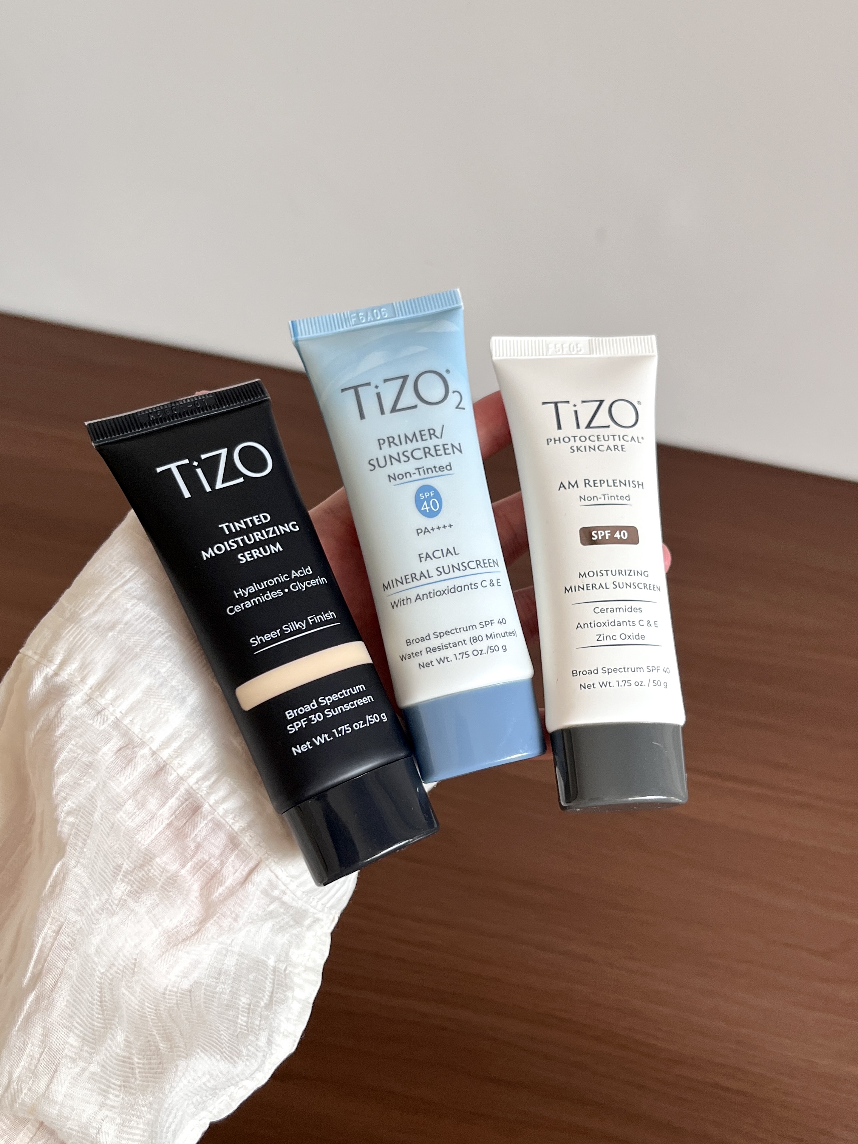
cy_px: 572
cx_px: 429
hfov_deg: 53.1
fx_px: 859
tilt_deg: -58.0
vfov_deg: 67.3
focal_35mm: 26
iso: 125
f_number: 1.6
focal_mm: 5.1
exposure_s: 1/121
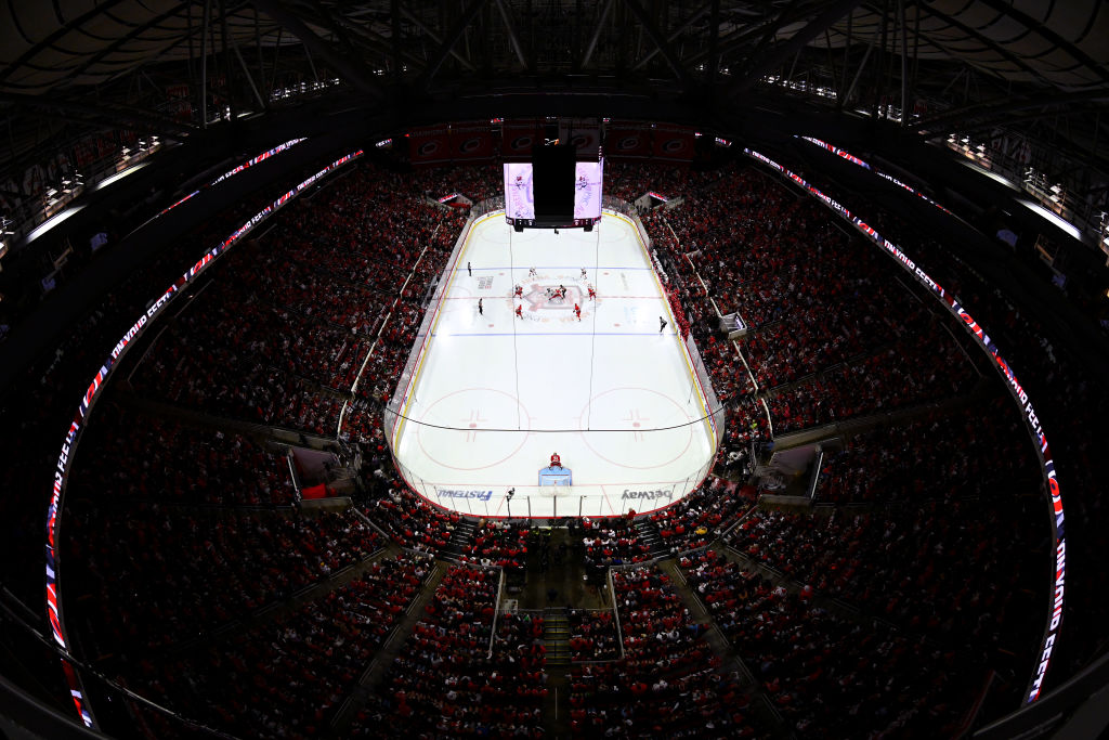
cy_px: 370
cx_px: 554
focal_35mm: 15
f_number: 5
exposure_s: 1/1000
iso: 2500
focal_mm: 15
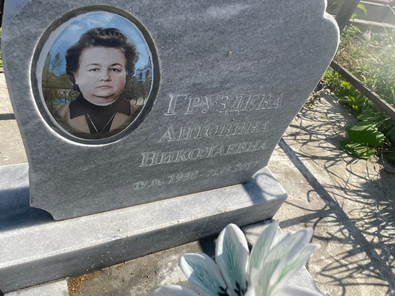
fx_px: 297
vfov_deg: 53.1
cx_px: 198
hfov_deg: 67.3
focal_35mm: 26
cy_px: 148
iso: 32
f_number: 1.6
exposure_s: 1/3509
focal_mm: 4.2
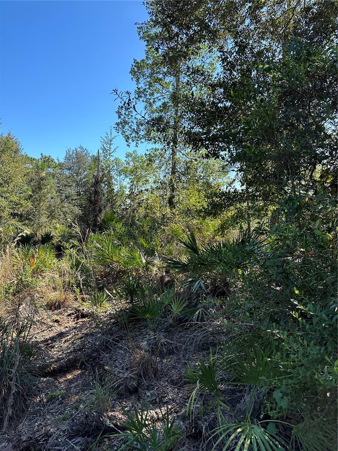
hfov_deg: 56.8
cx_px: 169
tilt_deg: -1.7
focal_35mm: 24
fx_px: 312
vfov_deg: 71.6
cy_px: 226
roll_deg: +0.2
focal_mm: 6.86
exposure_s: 1/1412
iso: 80
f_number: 1.78
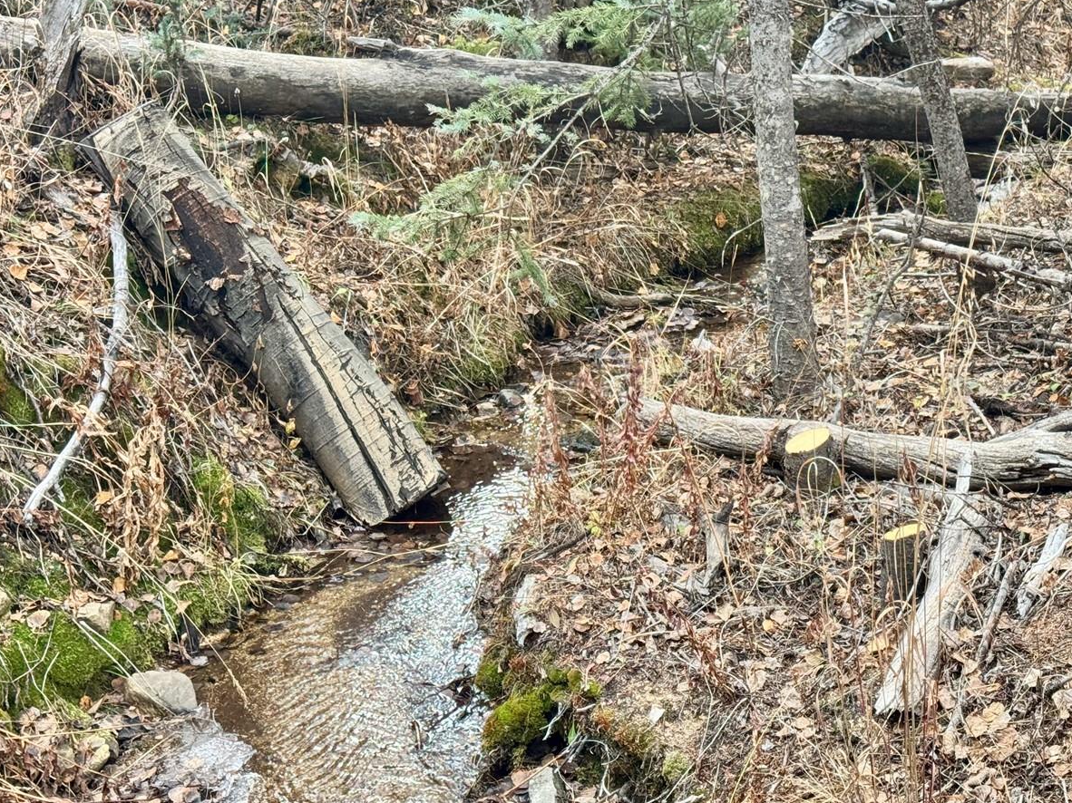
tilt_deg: -22.2
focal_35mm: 65
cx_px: 702
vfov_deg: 22.5
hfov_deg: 29.6
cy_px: 274
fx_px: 2013
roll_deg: +0.5
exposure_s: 1/121
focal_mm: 6.76
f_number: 1.78
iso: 80
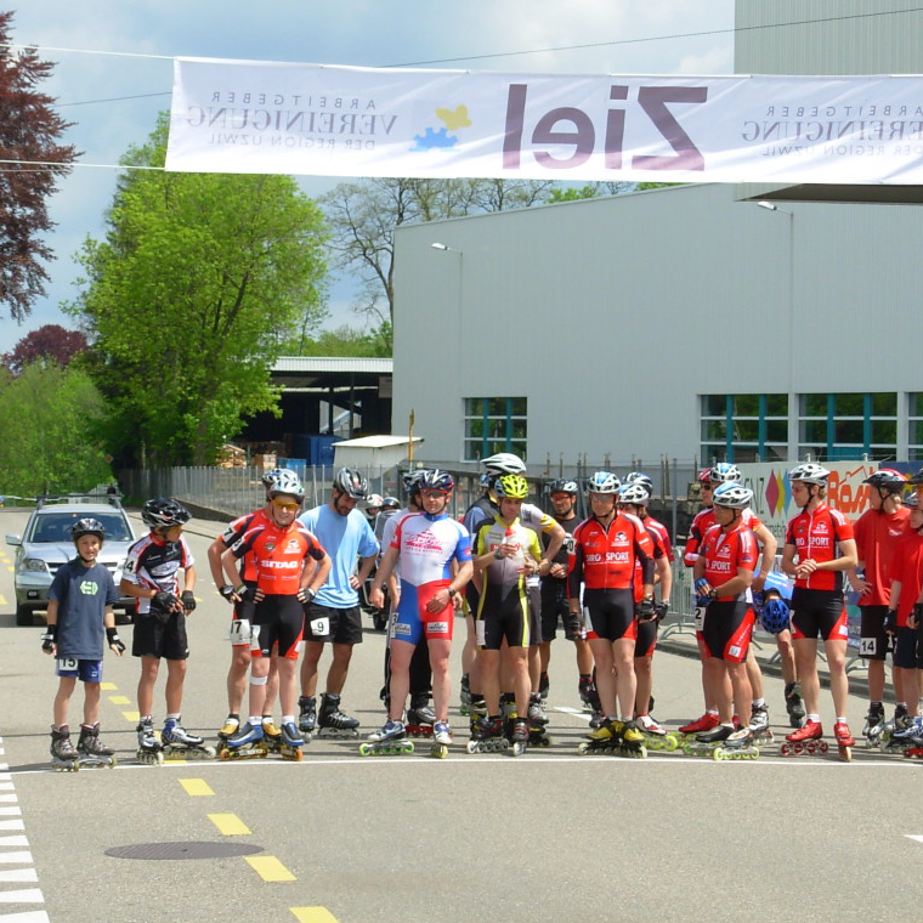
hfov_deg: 16.4
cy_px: 458
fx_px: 3198
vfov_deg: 16.4
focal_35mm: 106
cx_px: 503
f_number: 3.8
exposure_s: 1/790
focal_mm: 14.7
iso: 50
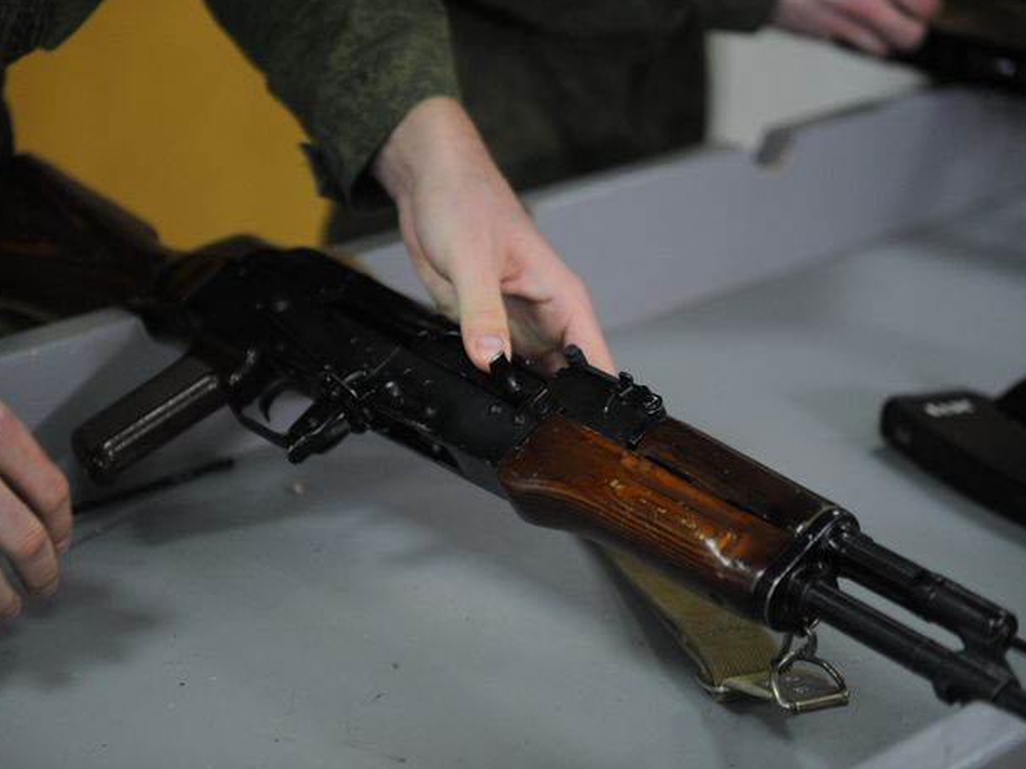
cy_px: 382
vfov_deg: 19.1
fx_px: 2282
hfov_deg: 25.3
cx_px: 454
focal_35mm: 77
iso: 2500
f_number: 2.8
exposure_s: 1/160
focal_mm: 70
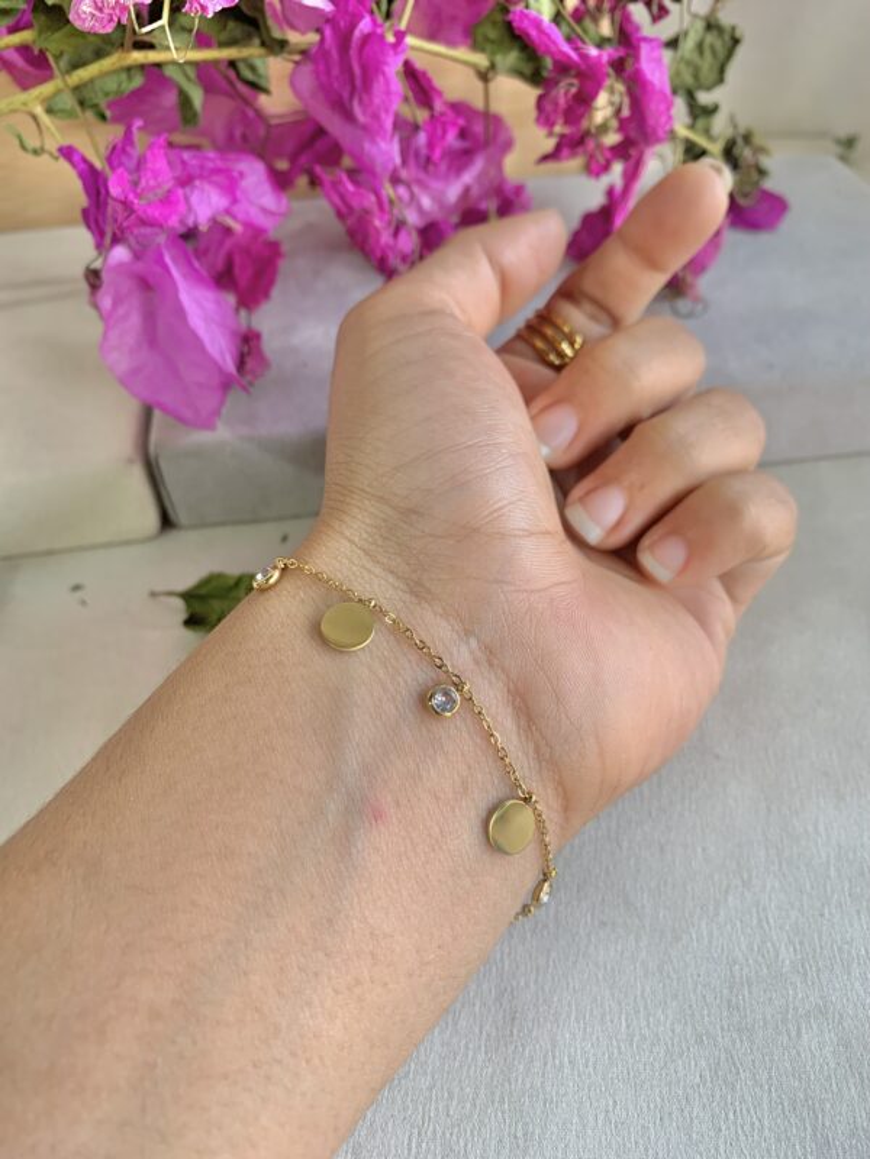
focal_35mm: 26
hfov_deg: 53.1
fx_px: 871
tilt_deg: -48.6
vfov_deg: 67.3
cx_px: 435
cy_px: 580
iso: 50
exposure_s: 1/50
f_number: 1.8
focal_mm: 4.25
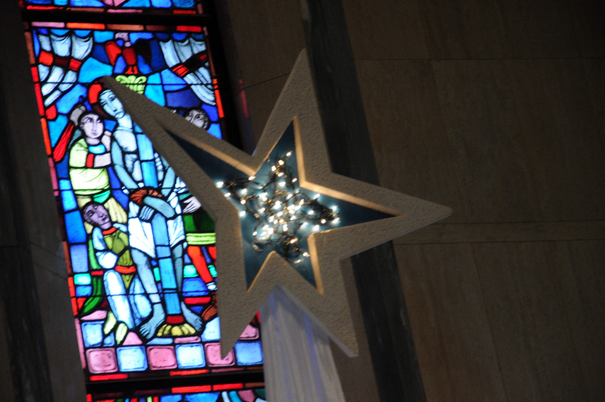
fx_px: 2644
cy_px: 201
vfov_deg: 8.7
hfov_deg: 13.1
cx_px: 302
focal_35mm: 158
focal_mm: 105
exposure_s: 1/30
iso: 1600
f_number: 5.6
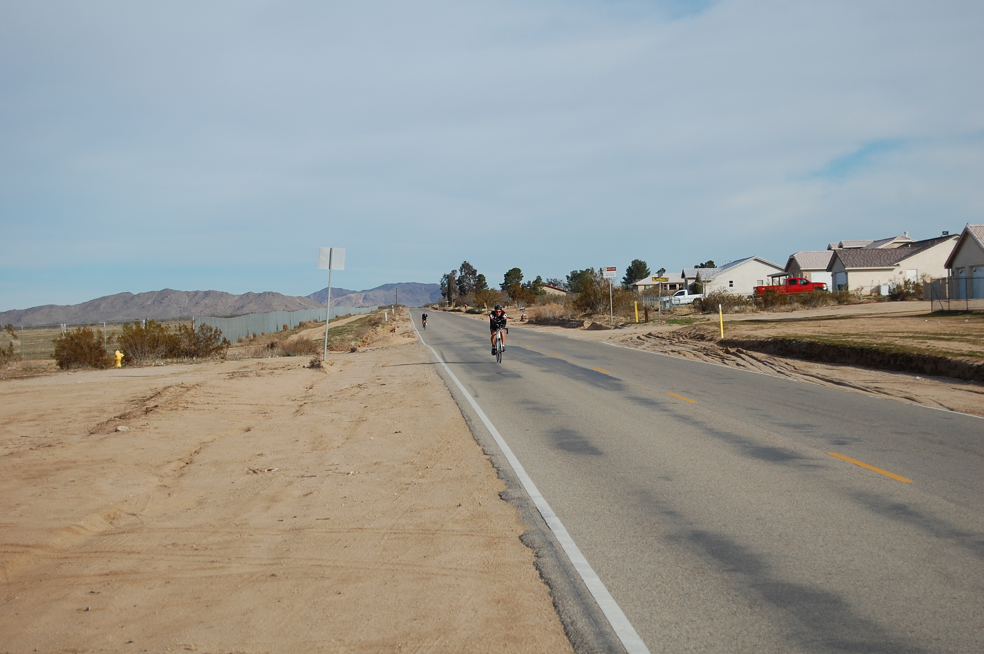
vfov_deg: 17.5
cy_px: 327
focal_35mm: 78
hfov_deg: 26.0
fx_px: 2130
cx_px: 492
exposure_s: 1/1000
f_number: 5.6
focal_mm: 52
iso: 200
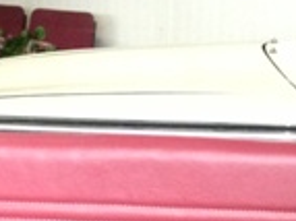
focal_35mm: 148
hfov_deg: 13.2
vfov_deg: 9.5
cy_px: 397
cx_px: 275
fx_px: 1264
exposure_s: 1/20
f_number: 2.4
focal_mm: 4.13
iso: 400
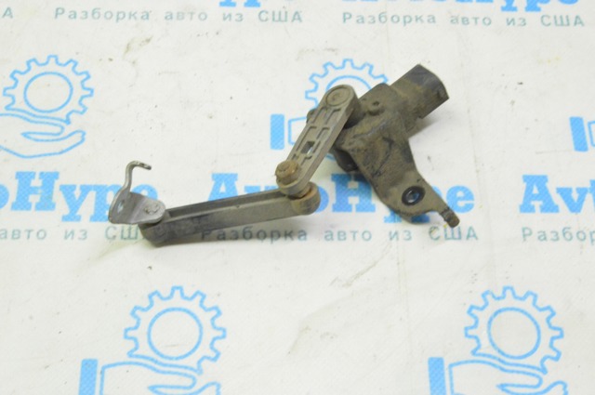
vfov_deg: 23.7
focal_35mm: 57
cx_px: 298
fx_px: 941
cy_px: 198
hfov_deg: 35.1
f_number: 20
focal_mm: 38
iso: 6400
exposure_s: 1/20
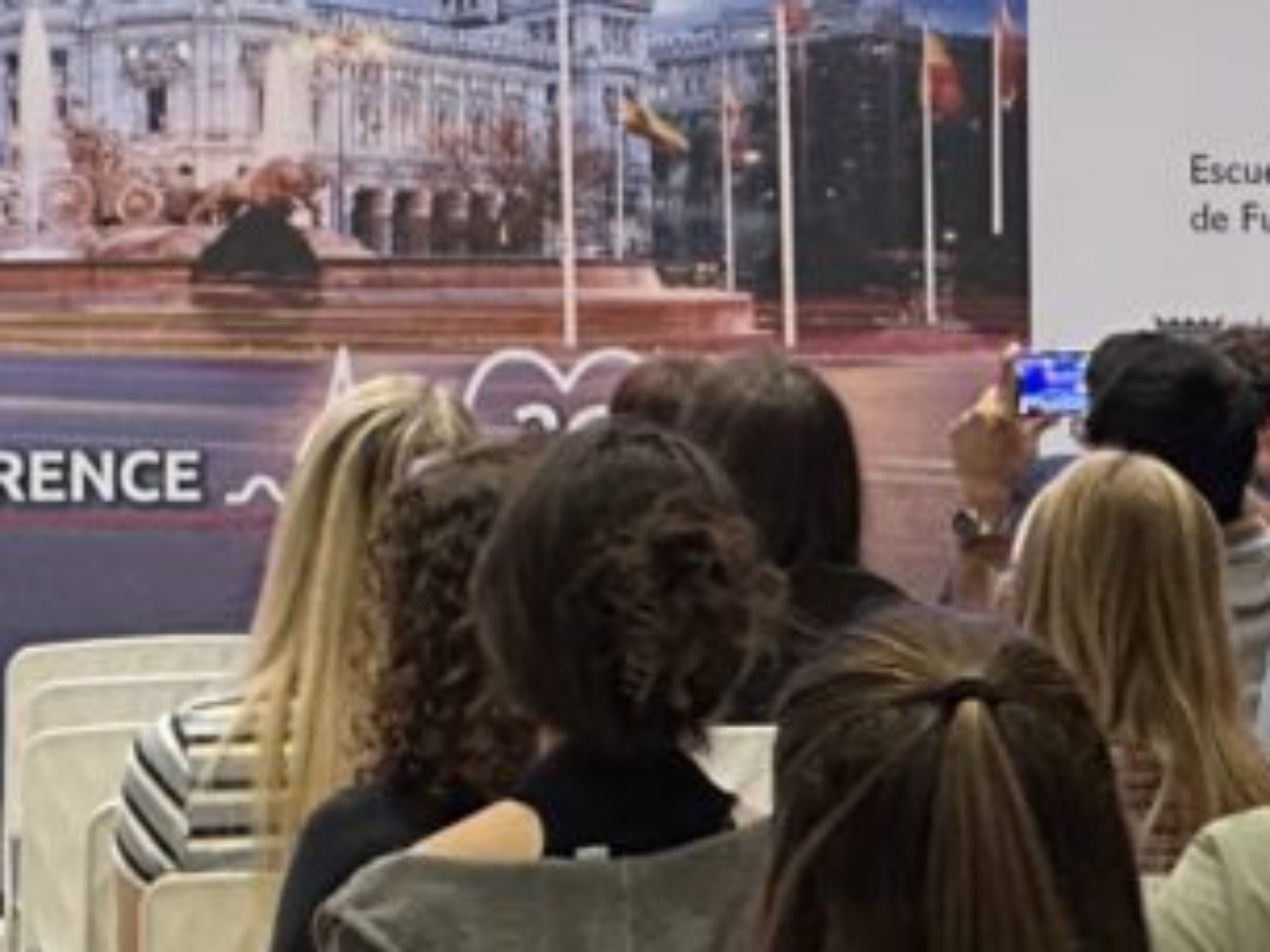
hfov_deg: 7.5
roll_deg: -0.7
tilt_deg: +3.5
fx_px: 9502
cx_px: -443
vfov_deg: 5.7
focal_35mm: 259
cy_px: -234
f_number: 2.8
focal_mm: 9
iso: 320
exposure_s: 1/50
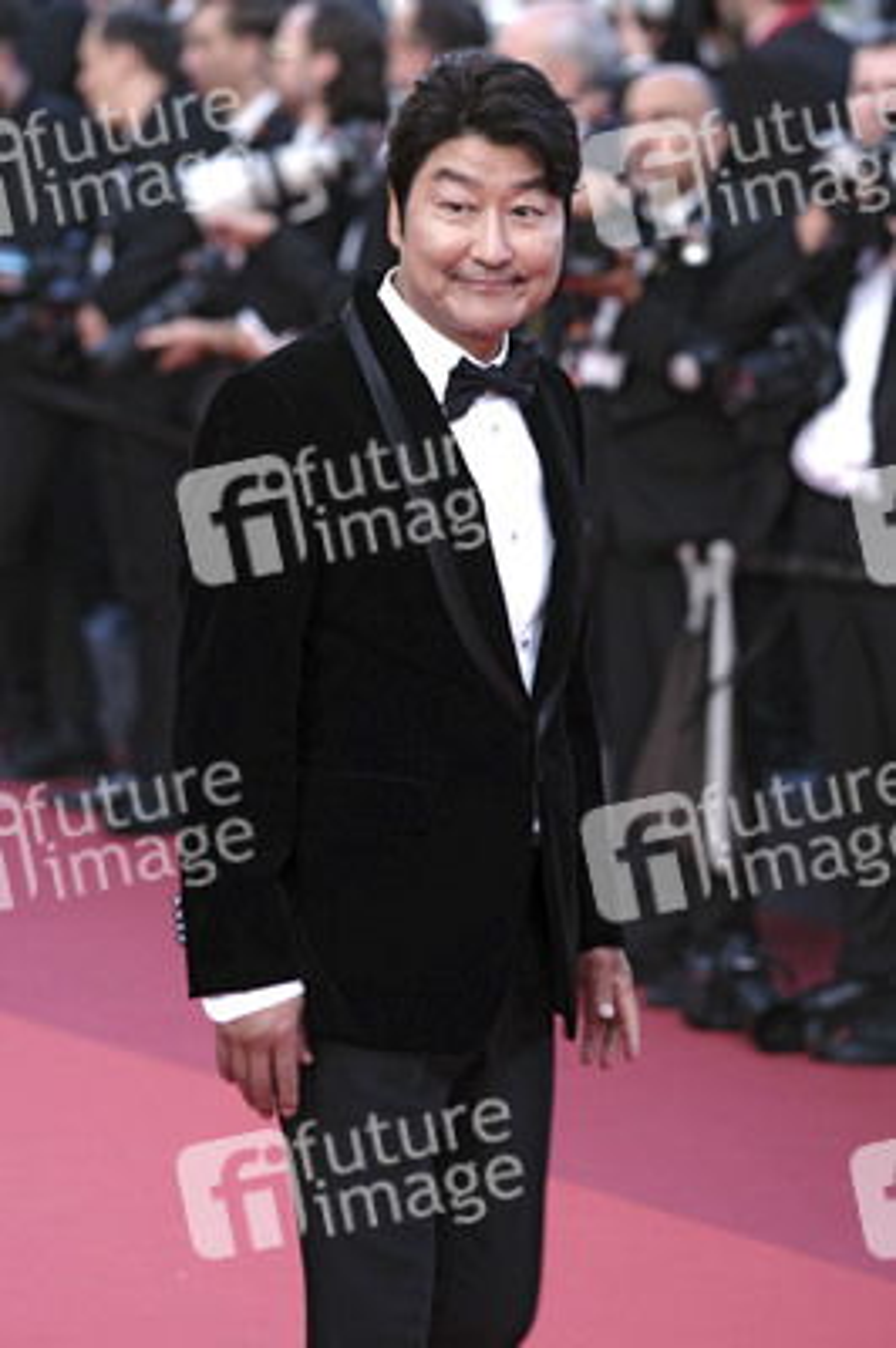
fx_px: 5048
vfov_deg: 15.2
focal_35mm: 135
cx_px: 448
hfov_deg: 10.1
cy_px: 674
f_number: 2
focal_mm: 90
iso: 80
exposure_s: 1/160
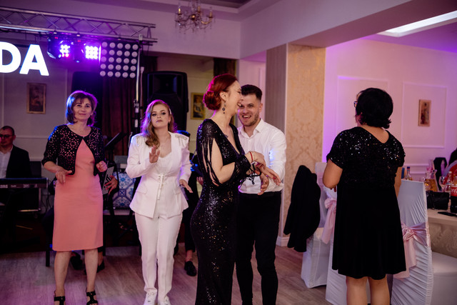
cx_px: 228
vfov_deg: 37.9
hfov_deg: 54.4
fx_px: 444
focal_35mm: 35
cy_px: 152
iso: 640
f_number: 1.4
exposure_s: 1/200
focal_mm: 23
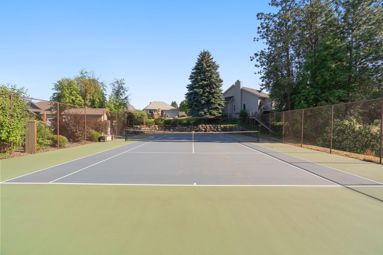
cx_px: 192
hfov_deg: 96.7
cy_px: 128
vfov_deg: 73.7
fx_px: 170
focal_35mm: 16
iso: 400
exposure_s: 1/60
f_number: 8
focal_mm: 16
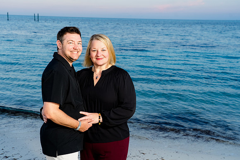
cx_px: 120
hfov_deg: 40.3
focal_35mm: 49
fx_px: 327
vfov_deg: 27.5
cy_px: 80
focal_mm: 49
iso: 200
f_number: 5.6
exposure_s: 1/80
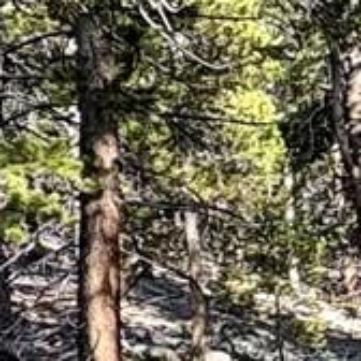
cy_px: 241
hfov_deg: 10.9
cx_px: 1014
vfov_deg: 14.7
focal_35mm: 118
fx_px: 1392
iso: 64
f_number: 2.2
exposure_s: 1/228
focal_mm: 2.22
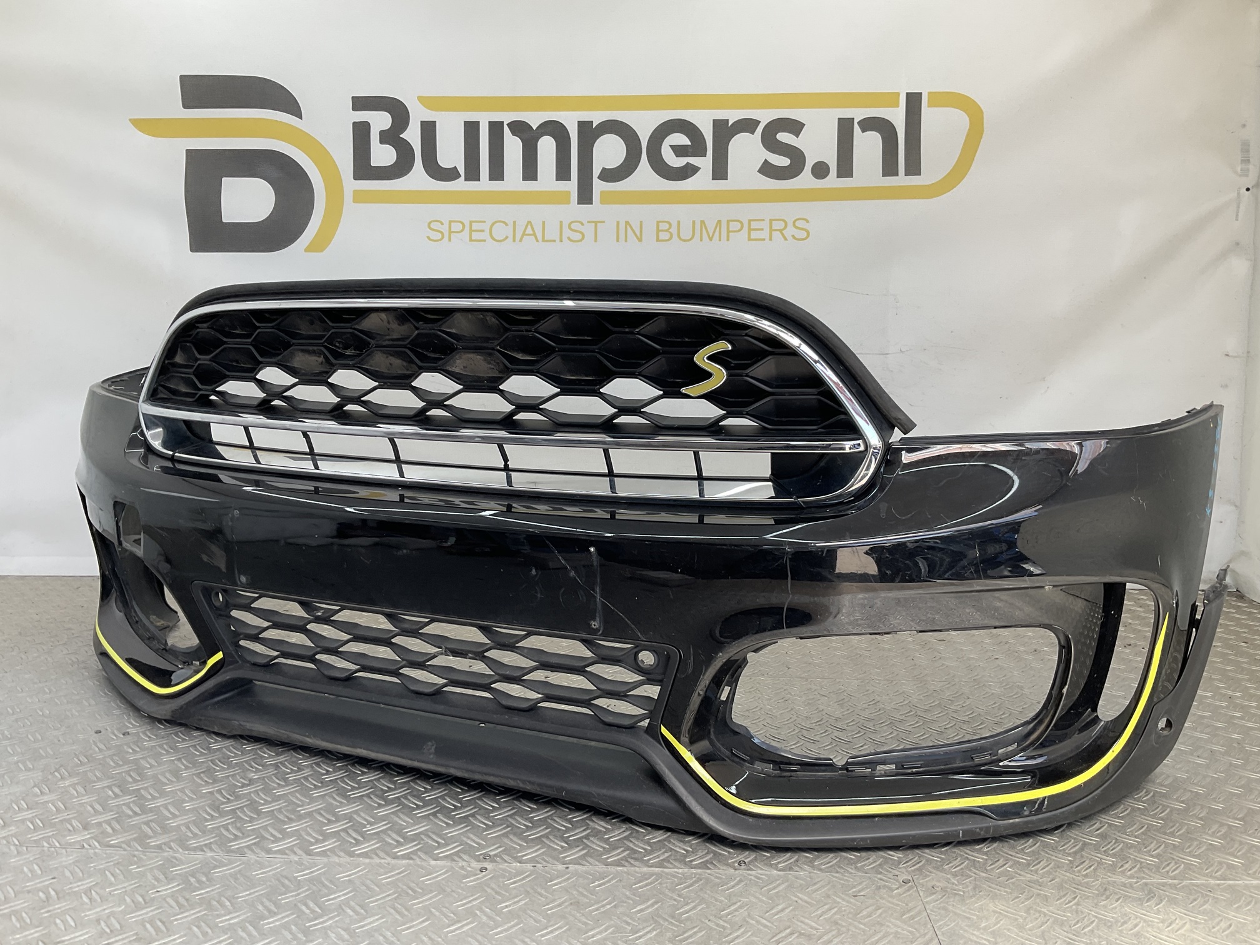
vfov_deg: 48.2
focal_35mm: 29
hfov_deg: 61.7
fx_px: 1056
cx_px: 630
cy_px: 472
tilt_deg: -9.2
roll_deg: -2.0
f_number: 1.8
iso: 16
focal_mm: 3
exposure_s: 1/139
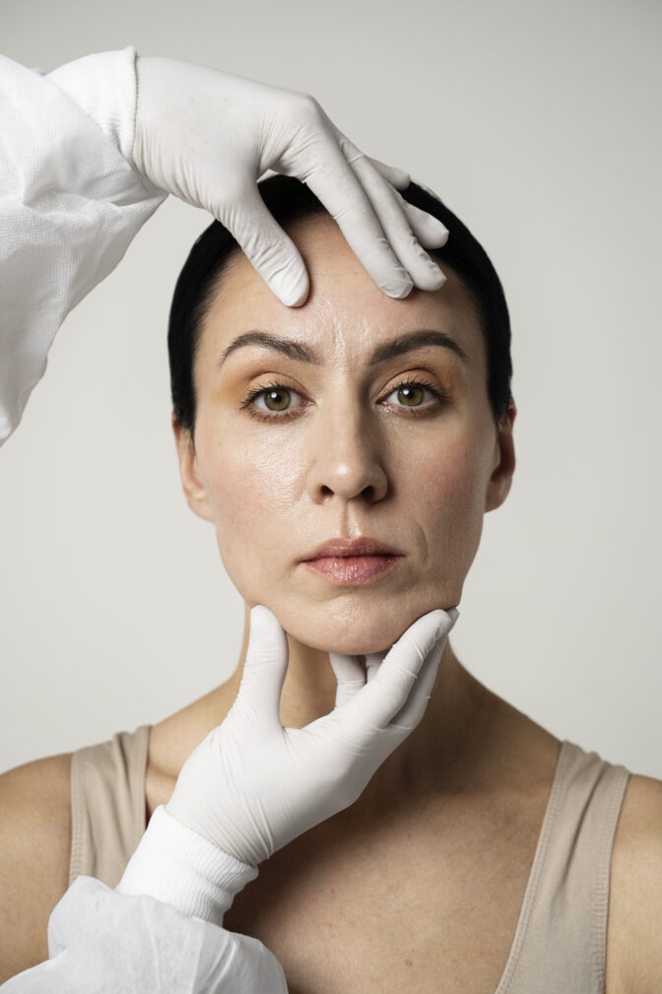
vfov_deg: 30.5
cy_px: 500
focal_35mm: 66
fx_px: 1822
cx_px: 329
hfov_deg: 20.6
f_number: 5
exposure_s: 1/160
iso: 200
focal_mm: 65
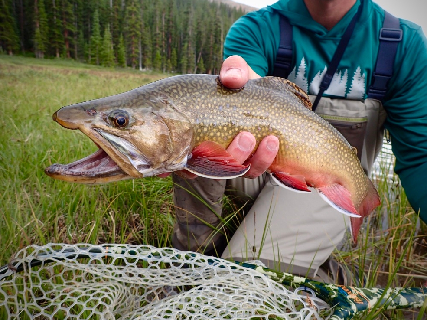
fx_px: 321
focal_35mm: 26
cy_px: 157
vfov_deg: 53.0
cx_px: 217
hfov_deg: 67.3
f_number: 2.8
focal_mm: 4.5
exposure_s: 1/125
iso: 100
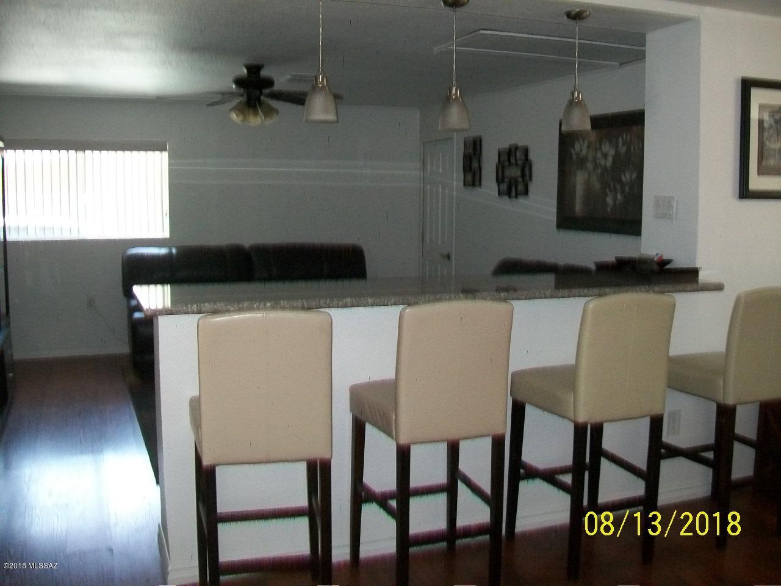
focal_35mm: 34
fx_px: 767
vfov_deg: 41.8
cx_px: 390
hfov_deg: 54.0
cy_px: 293
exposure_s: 1/60
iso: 160
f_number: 2.7
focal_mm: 6.1
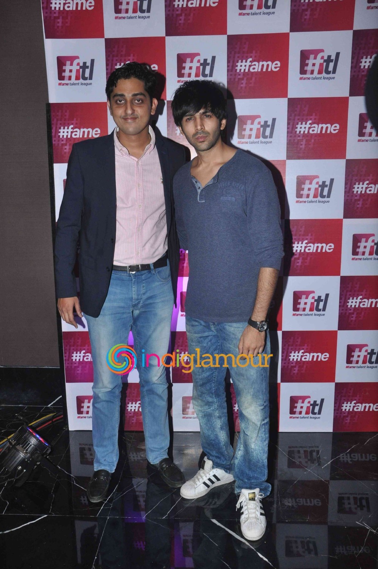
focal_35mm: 33
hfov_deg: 39.9
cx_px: 189
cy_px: 284
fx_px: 521
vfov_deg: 57.3
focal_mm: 22
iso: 800
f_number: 10
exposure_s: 1/250
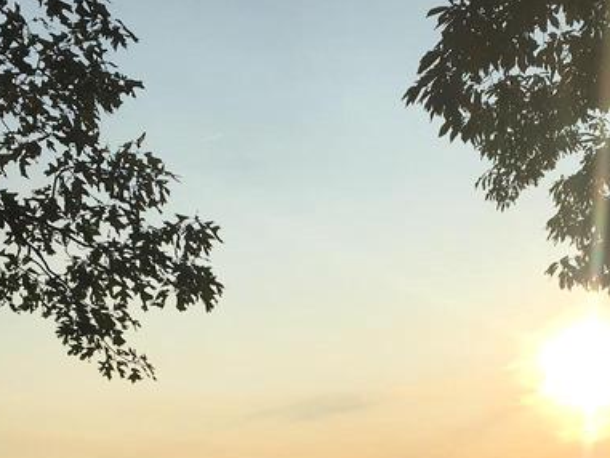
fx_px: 1375
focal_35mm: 78
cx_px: 392
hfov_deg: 24.9
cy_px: 533
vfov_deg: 18.1
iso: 25
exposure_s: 1/3077
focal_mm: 4.15
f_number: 2.2
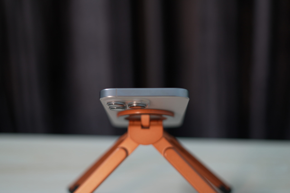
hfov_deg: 39.6
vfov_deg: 27.0
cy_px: 96
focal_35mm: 50
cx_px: 145
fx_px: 403
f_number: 2.2
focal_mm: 50
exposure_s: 1/100
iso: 320
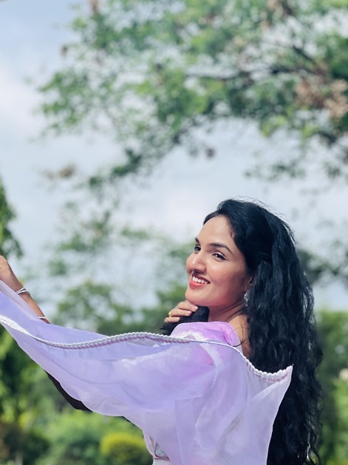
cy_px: 384
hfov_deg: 10.1
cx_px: 197
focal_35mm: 147
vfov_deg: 13.4
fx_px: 1972
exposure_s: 1/391
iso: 32
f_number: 2.8
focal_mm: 9
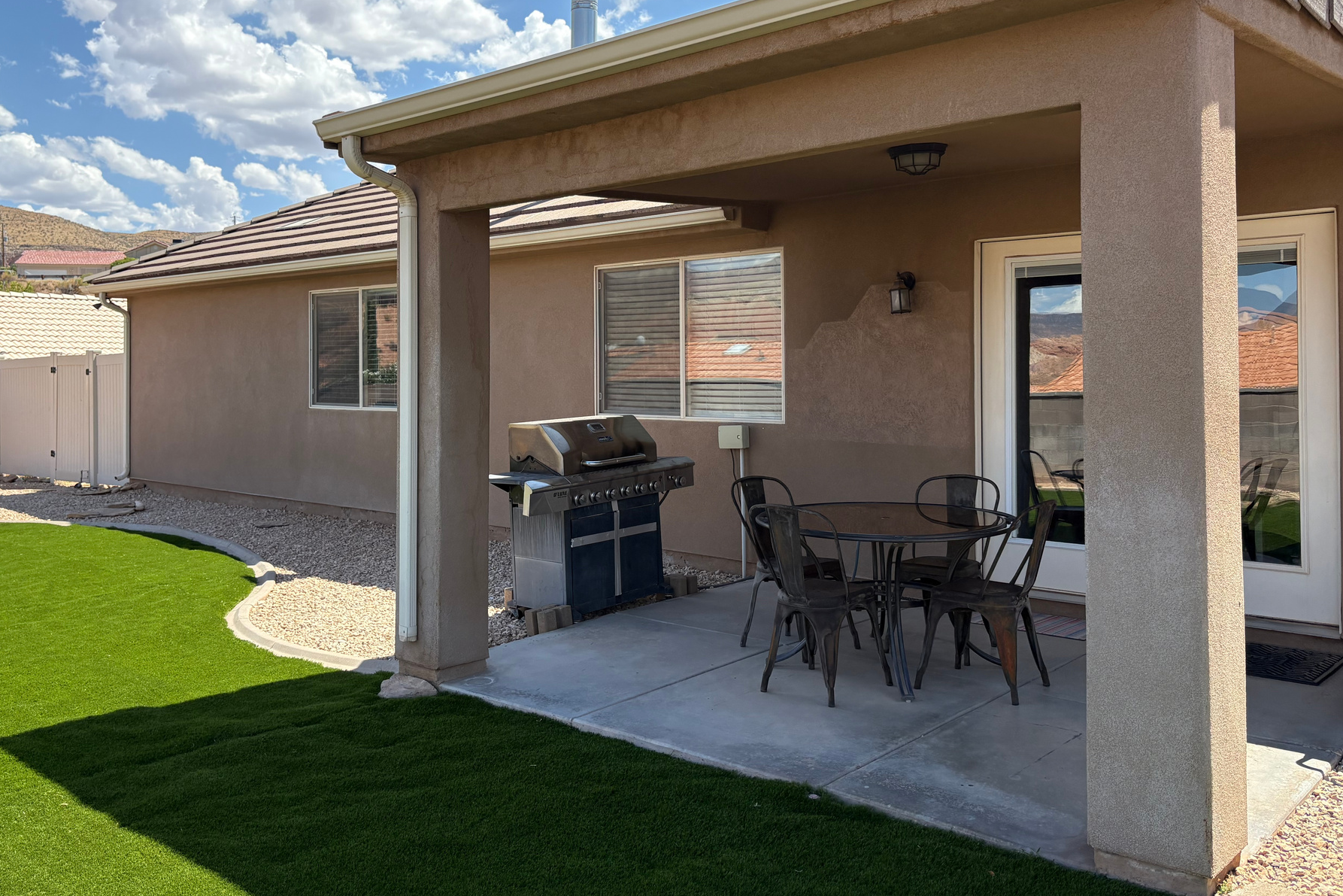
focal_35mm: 31
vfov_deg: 42.2
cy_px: 363
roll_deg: +0.0
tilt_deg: +1.5
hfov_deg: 60.2
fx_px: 1156
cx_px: 617
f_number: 1.6
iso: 64
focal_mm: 5.96
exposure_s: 1/2538
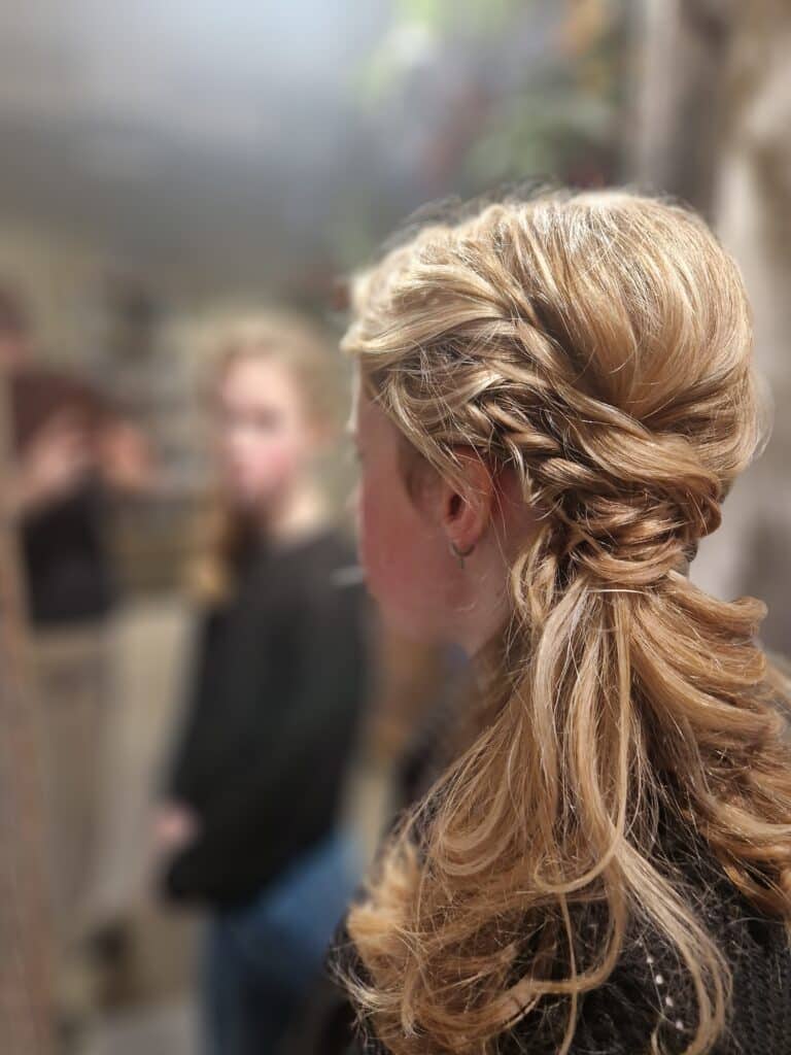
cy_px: 528
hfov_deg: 58.9
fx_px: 701
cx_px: 396
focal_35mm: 23
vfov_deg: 73.9
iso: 200
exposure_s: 1/100
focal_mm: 5.4
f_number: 1.8
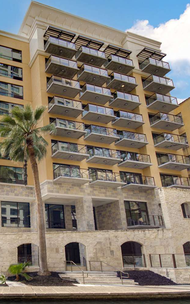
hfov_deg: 45.2
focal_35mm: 23
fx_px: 191
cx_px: 2
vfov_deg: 77.2
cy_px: 152
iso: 250
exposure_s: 1/800
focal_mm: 10
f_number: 7.1
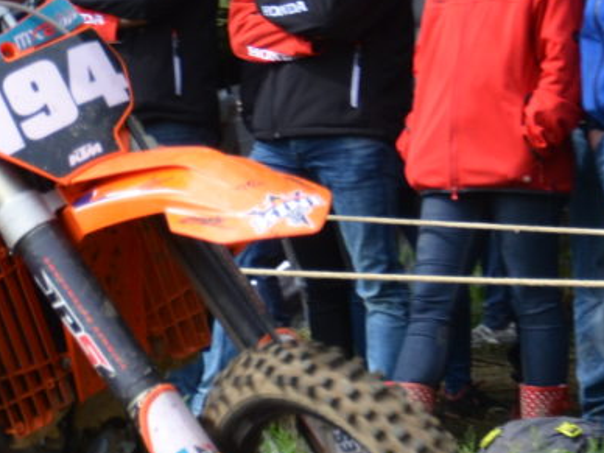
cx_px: 174
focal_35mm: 328
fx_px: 5723
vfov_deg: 4.5
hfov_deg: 6.0
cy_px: 182
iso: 400
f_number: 5
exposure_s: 1/1250
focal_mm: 52
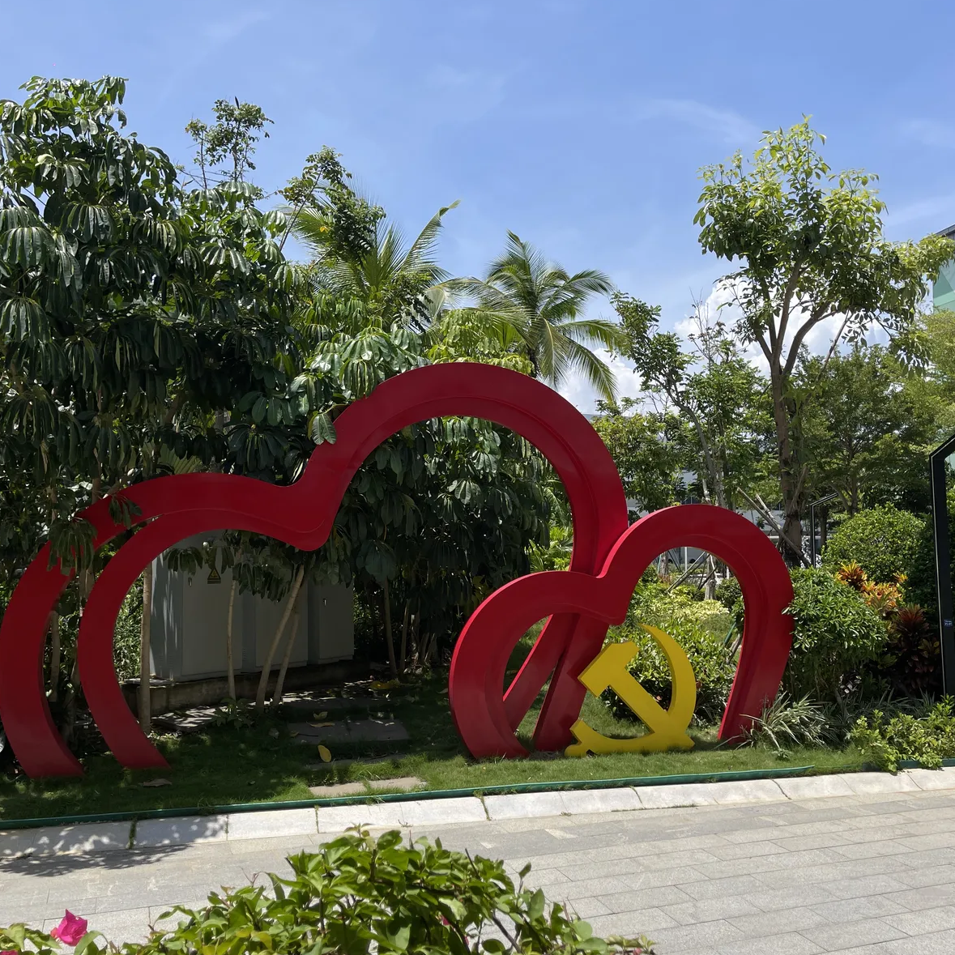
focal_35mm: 30
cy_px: 474
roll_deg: -0.6
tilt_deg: +4.0
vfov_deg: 54.0
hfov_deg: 54.0
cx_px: 506
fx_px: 936
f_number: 1.6
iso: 32
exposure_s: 1/4717
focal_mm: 5.1
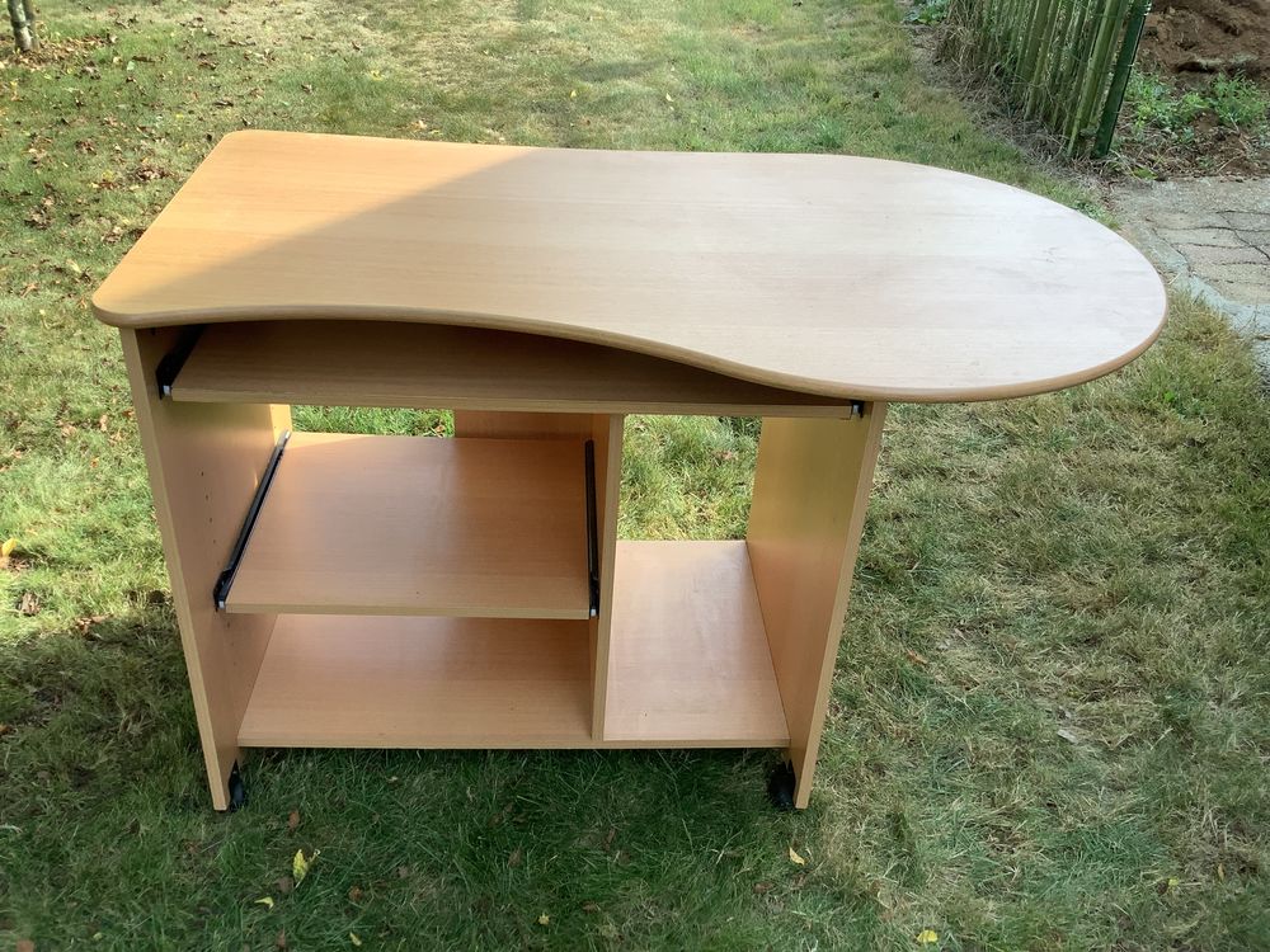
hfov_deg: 58.4
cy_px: 476
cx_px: 635
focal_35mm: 31
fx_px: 1137
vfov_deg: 45.4
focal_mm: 3.3
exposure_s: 1/231
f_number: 2.4
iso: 25
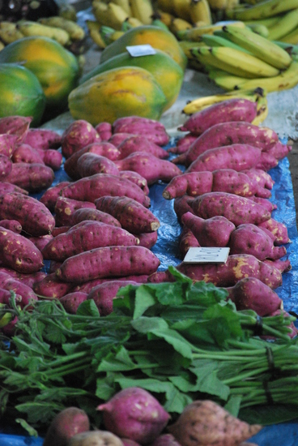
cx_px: 149
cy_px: 223
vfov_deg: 9.1
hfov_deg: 6.1
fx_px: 2787
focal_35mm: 225
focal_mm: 150
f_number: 5.3
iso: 1600
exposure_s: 1/320
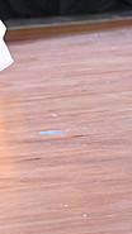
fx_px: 2658
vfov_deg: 5.0
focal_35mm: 427
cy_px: -109
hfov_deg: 2.8
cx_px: -79
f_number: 5
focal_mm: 130
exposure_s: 1/400
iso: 6400
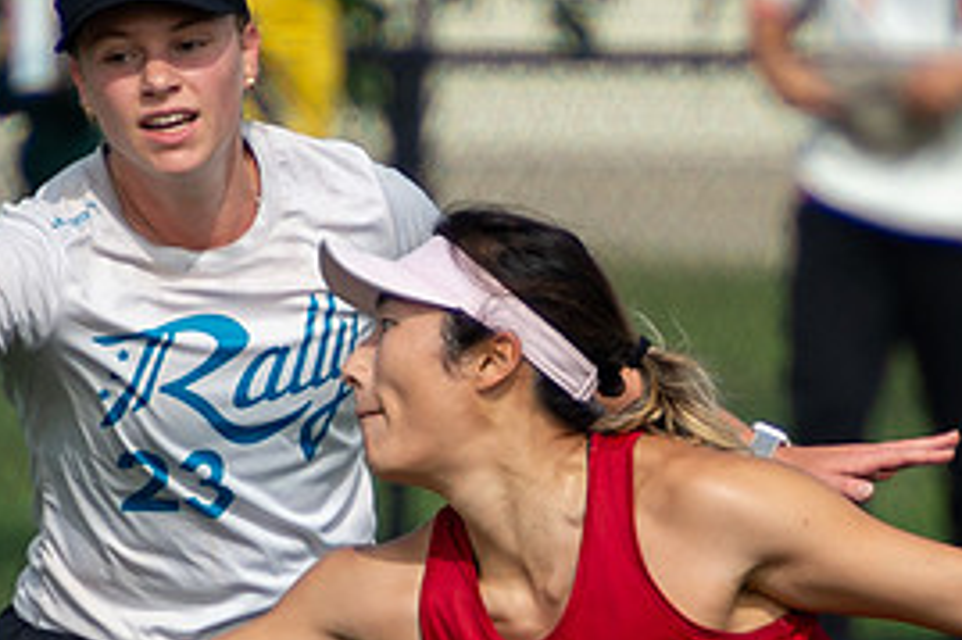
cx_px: 645
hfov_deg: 1.0
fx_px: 57122
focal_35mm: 2139
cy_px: 497
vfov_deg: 0.6
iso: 280
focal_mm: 400
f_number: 5.6
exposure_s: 1/2000
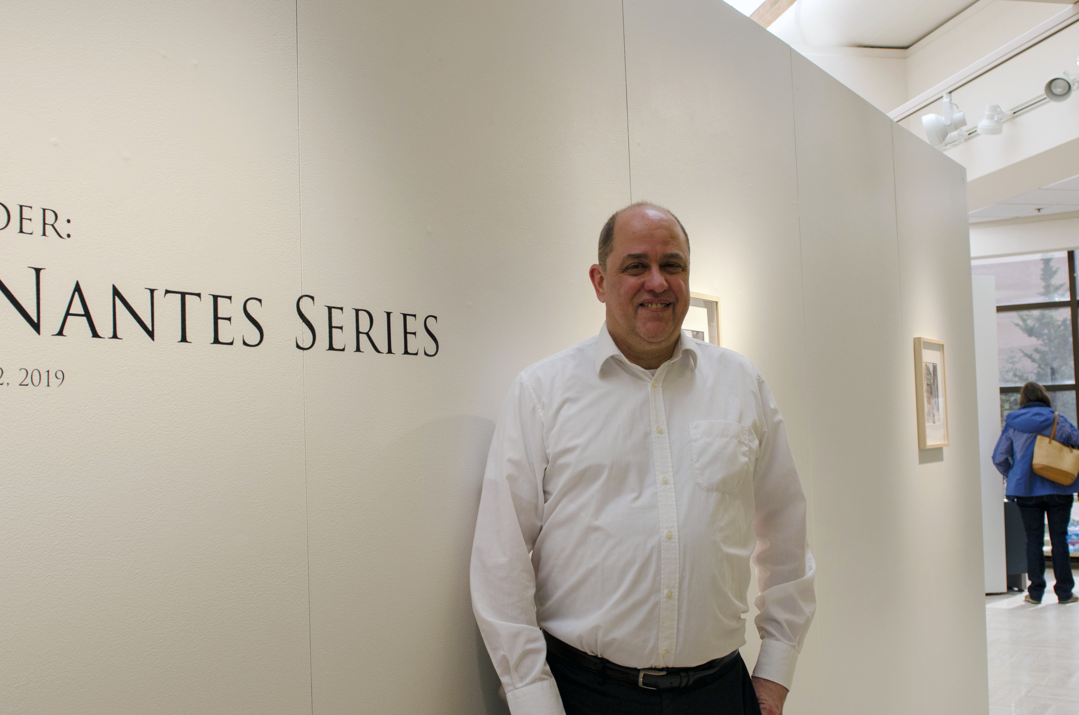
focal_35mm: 36
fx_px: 1077
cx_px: 540
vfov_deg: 36.7
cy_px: 358
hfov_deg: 53.2
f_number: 5.6
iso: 400
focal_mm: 24
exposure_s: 1/125
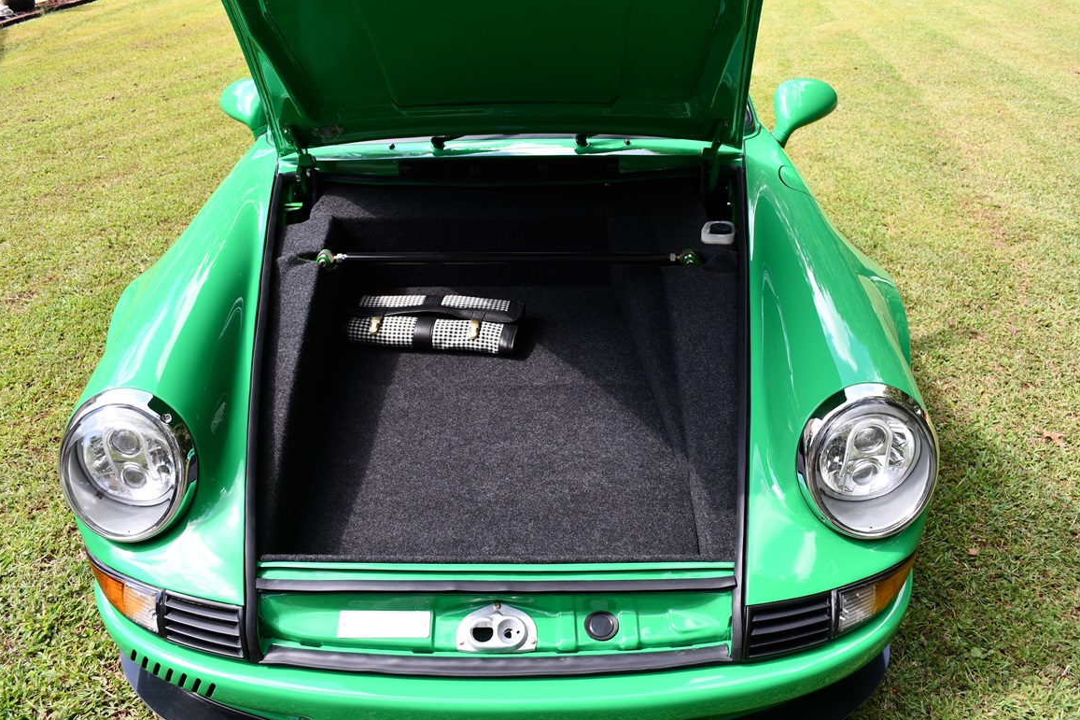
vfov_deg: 46.4
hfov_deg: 65.5
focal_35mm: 28
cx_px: 533
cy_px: 373
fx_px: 840
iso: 250
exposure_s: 1/250
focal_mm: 18
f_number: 5.6
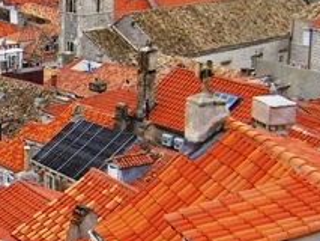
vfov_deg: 13.0
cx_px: -11
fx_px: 1054
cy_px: 142
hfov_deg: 16.8
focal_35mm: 114
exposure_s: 1/60
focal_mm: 7.9
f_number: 2.8
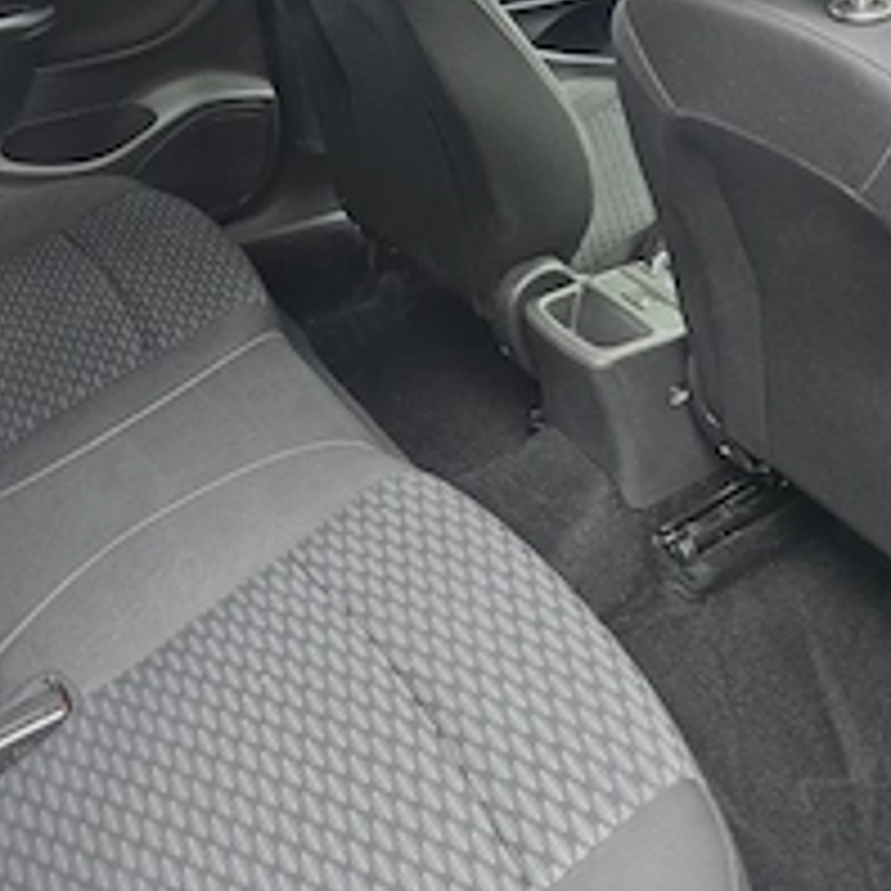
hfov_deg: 40.7
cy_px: 40
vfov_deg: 37.4
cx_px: 536
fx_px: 1194
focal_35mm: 41
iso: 320
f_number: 1.7
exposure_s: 1/142
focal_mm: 6.3
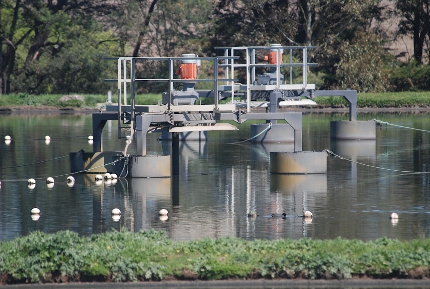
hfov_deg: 3.4
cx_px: 215
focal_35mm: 600
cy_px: 144
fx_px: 7183
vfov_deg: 2.3
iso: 200
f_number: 5.6
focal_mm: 400
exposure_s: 1/640
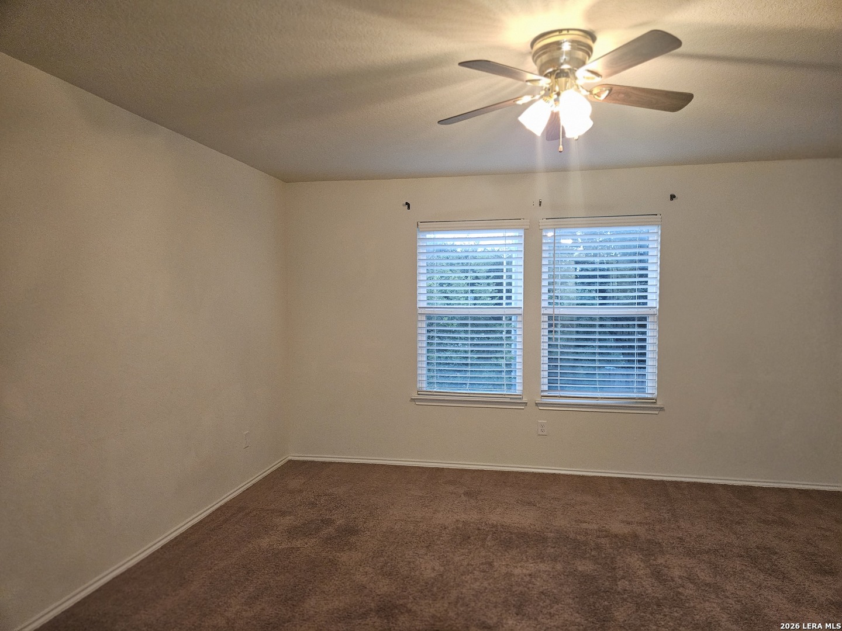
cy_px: 316
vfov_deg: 58.9
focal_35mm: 23
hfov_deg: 73.9
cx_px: 421
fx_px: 559
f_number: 1.8
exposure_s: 1/60
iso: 640
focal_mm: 5.4
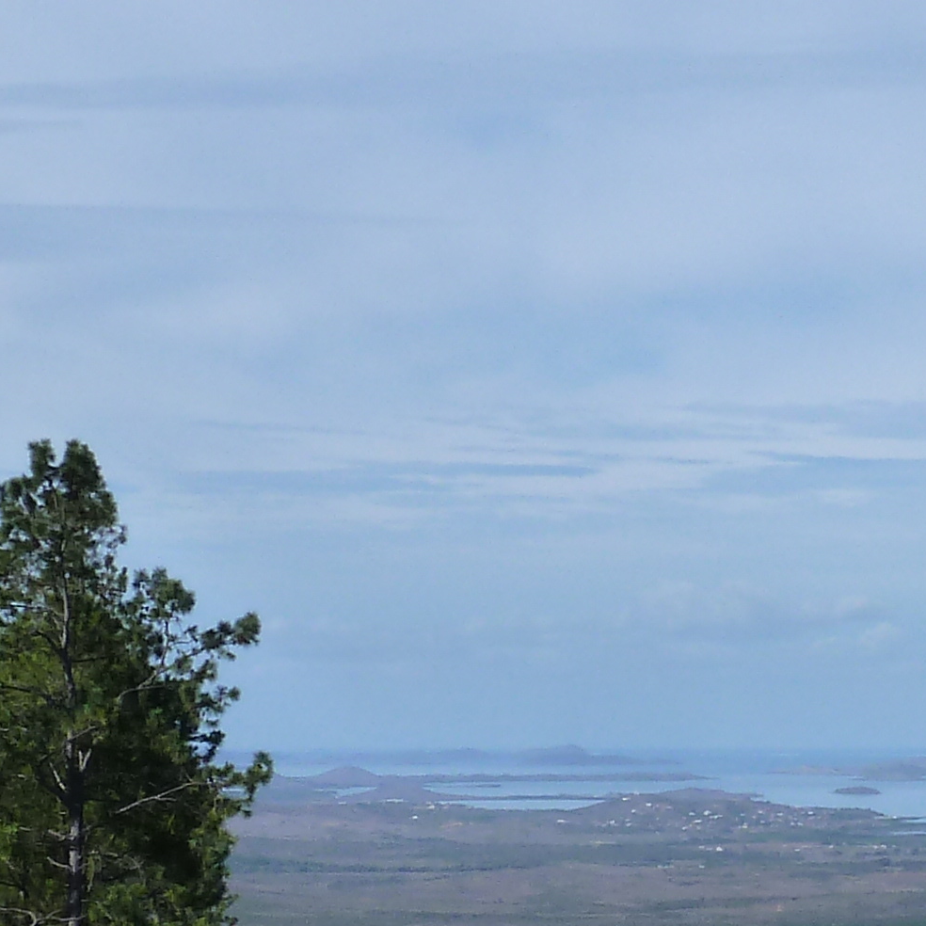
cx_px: 930
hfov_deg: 13.0
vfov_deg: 13.1
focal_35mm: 133
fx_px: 4025
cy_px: 674
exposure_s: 1/500
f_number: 5.6
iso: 125
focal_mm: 6.1
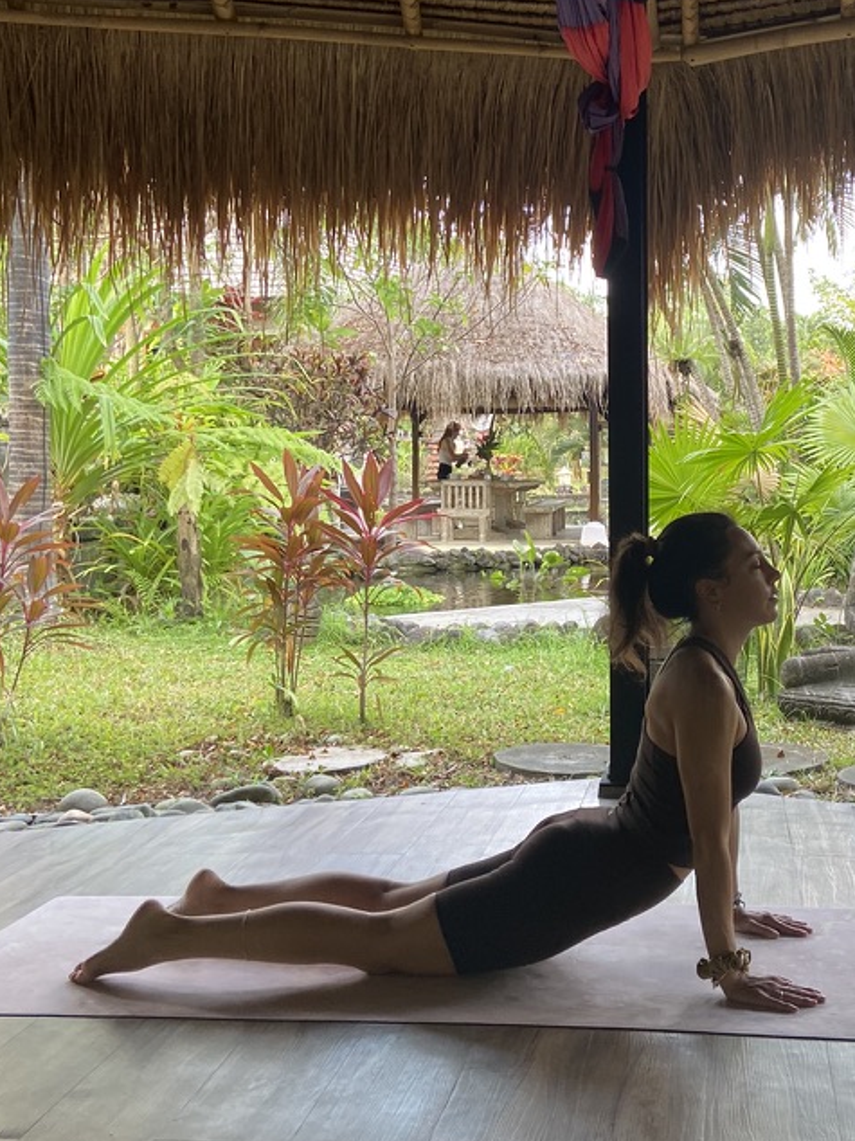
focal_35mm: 42
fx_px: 1384
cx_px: 639
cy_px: 459
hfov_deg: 33.7
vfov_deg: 44.6
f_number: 1.8
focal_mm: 4.25
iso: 80
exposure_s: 1/121
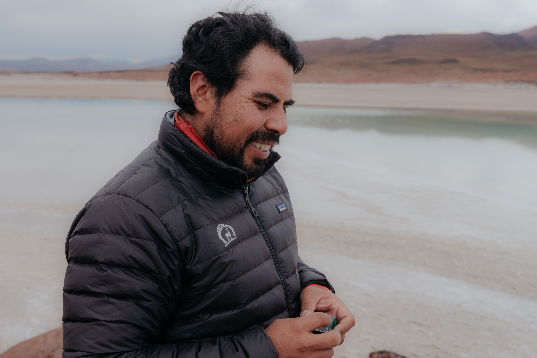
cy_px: 173
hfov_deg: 52.6
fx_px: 543
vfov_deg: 36.5
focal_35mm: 36
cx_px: 254
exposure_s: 1/1000
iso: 125
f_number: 4.5
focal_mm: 23.1
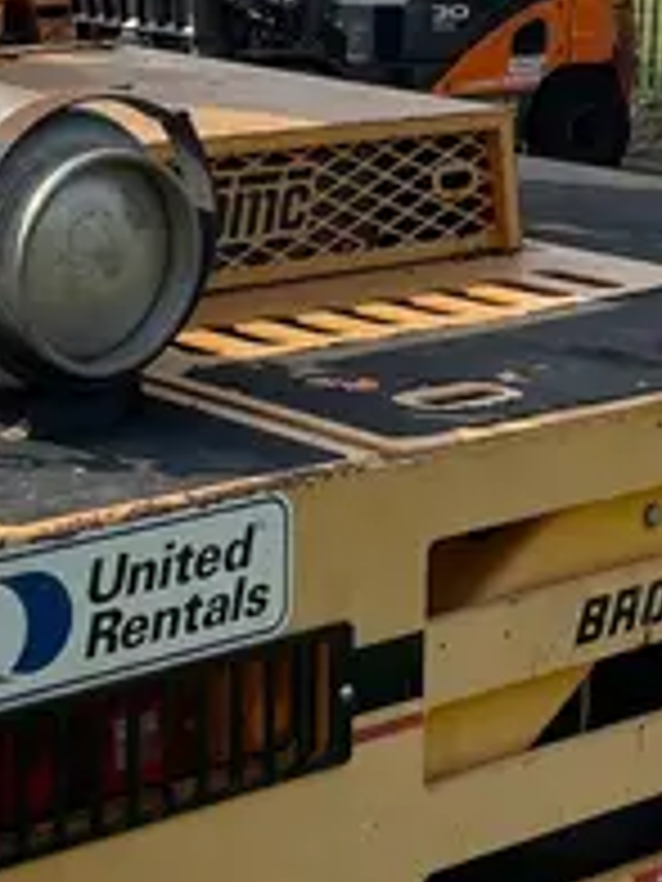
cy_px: 169
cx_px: 14
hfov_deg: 15.0
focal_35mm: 97
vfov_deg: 20.0
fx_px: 2473
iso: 32
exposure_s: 1/3731
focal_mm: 4.2
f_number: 1.6
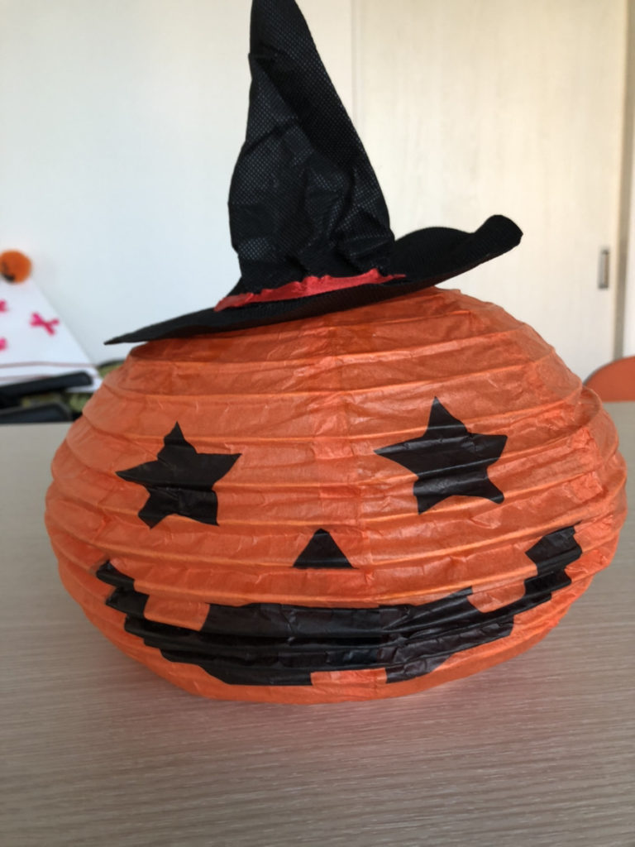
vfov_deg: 63.4
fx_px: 685
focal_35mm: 28
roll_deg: -0.3
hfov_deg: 49.7
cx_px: 318
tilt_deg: -8.9
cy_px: 424
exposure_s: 1/24
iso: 40
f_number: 1.8
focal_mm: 3.99
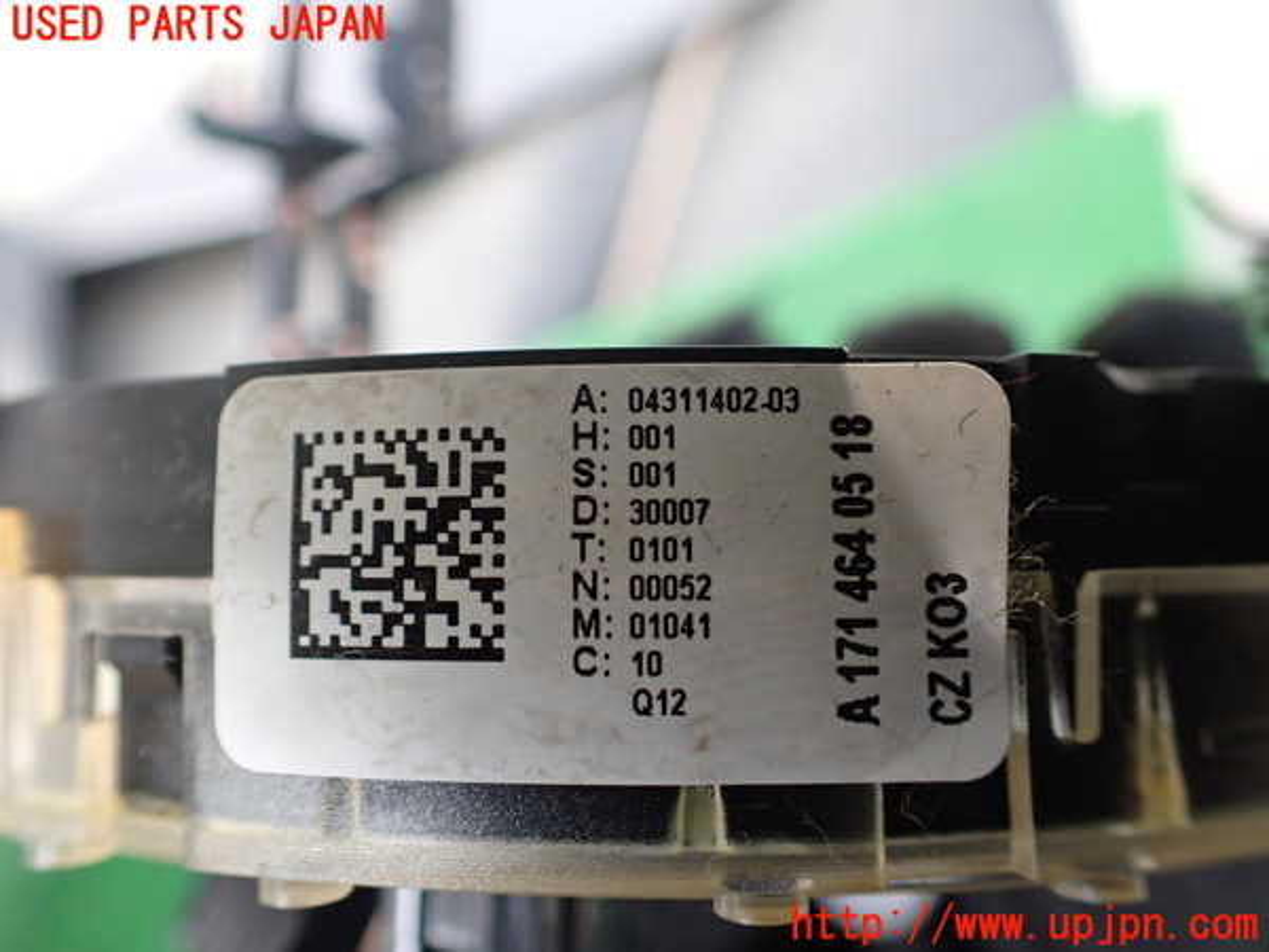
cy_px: 476
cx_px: 634
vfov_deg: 46.8
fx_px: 1100
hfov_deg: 60.0
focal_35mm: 30
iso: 500
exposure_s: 1/125
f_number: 2.3
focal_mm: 5.4
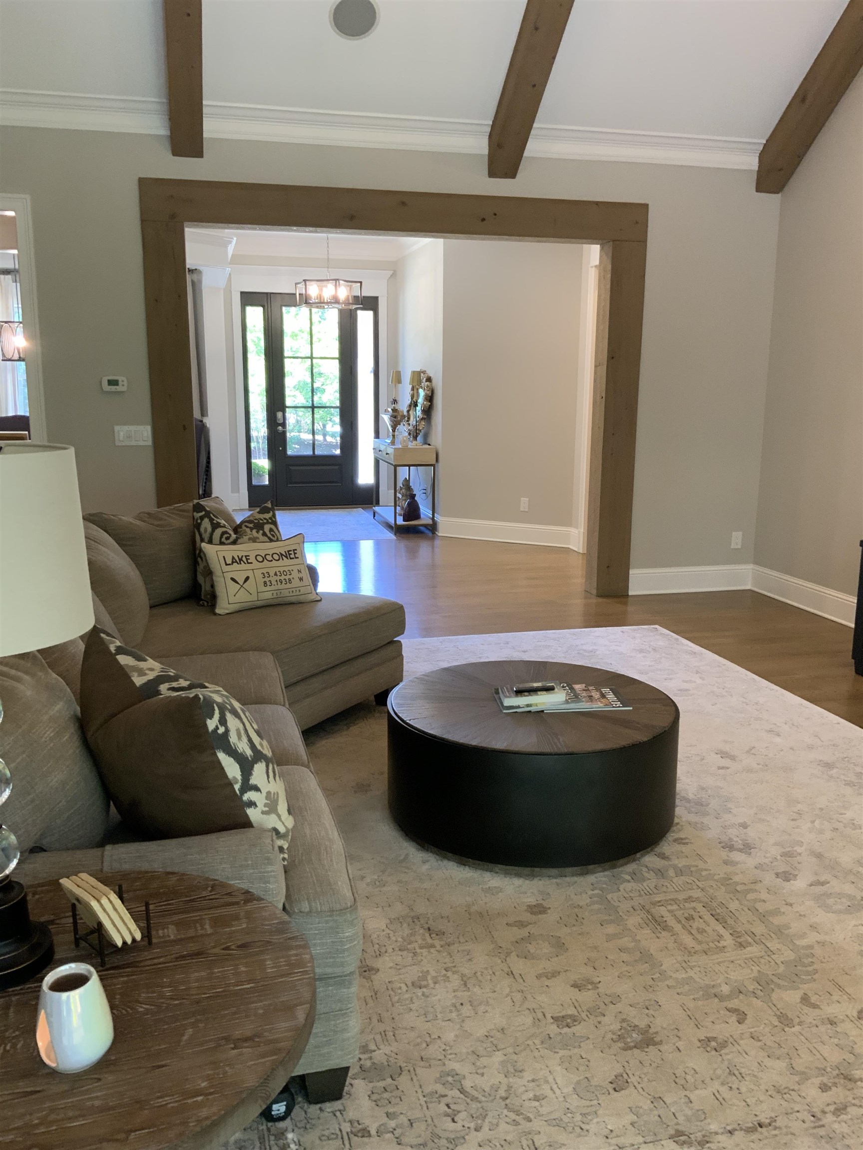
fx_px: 964
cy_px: 575
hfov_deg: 48.2
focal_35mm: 29
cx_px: 432
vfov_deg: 61.7
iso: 125
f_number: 1.8
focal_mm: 3
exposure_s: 1/60
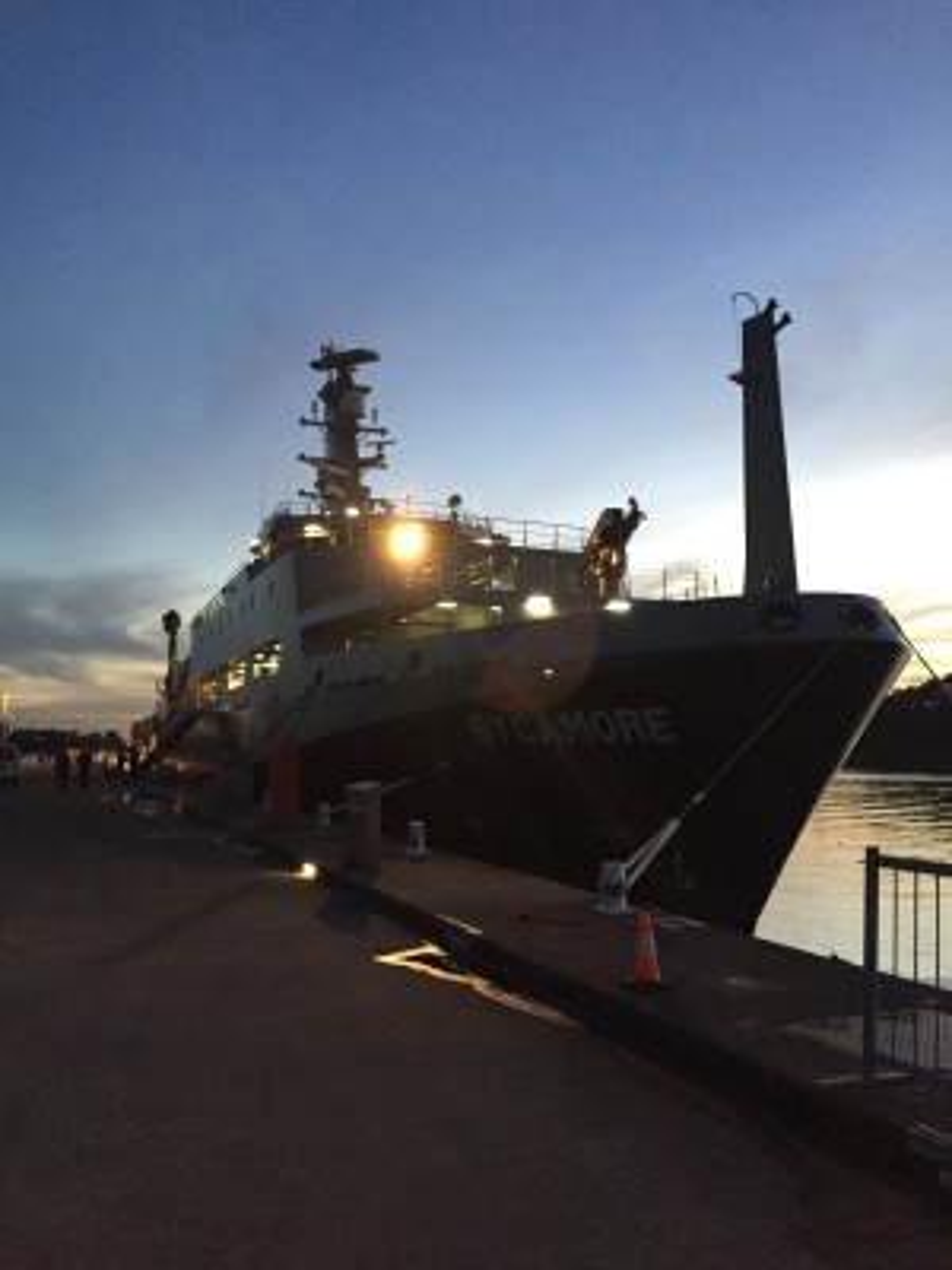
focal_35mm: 29
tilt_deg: +8.2
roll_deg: -0.3
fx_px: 1063
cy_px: 635
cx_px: 476
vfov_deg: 61.7
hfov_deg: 48.2
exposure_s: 1/25
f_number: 2.2
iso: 250
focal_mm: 4.15
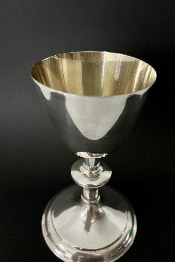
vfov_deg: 65.5
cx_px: 91
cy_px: 135
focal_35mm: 28
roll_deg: -2.7
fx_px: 204
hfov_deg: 46.4
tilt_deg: -34.3
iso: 800
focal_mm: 5.7
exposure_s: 1/30
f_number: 1.5
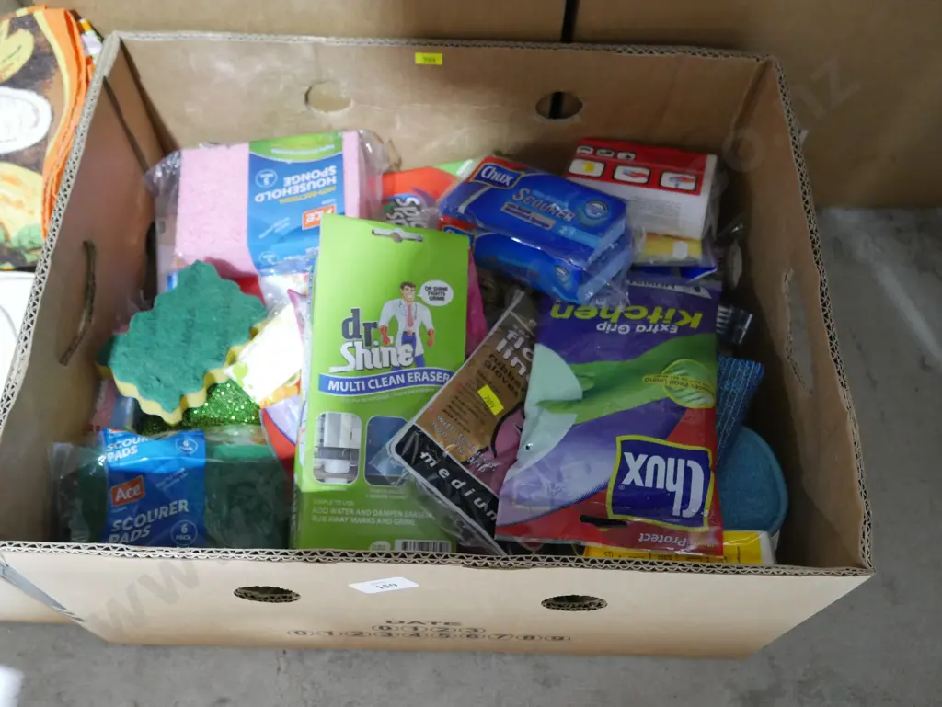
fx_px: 926
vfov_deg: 41.8
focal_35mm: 34
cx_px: 471
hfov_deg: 53.9
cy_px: 354
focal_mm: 17
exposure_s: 1/50
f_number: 4
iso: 3200
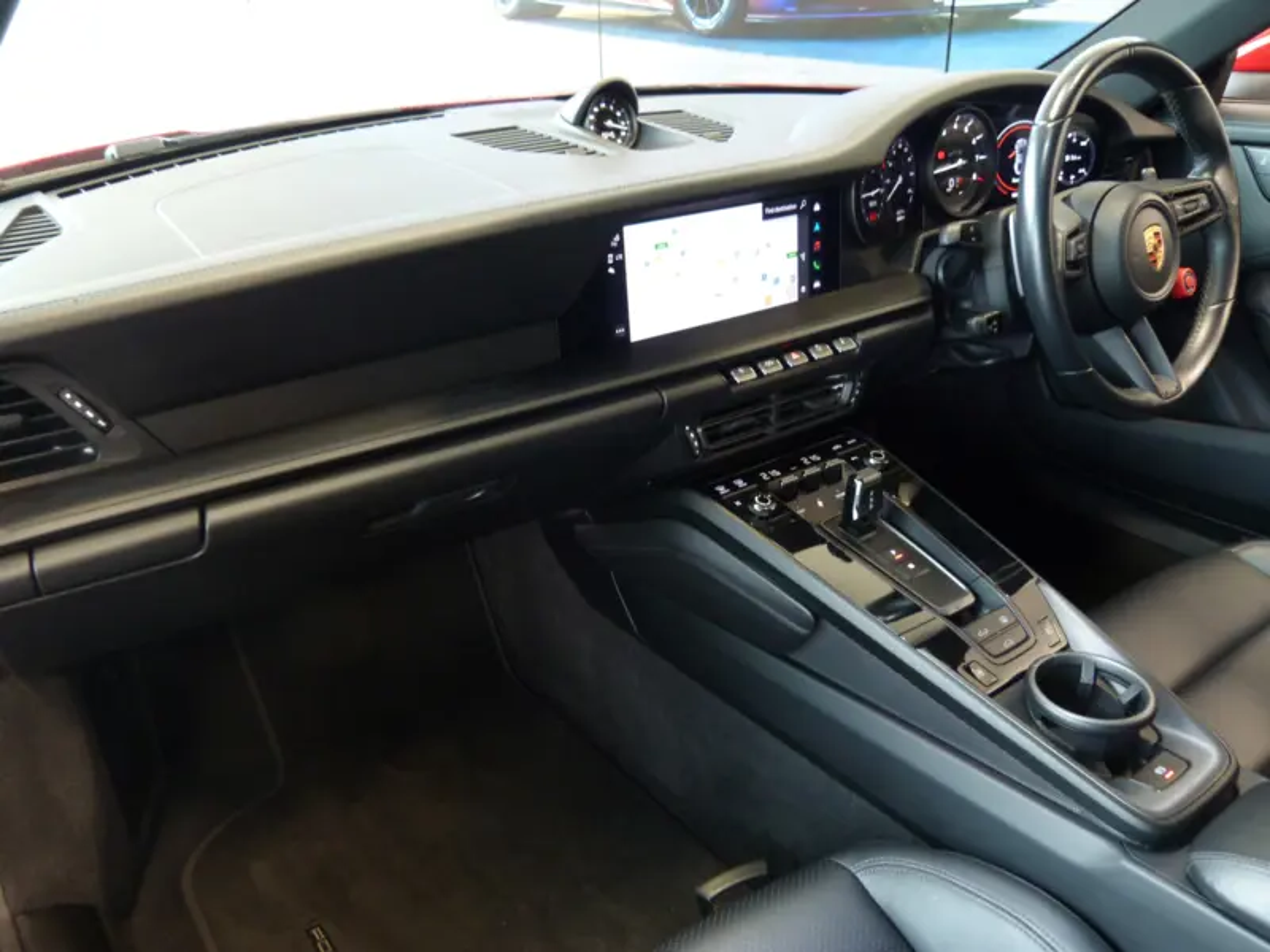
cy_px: 476
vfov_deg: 49.7
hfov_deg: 63.4
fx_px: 1027
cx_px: 635
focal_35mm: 28
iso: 200
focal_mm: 5
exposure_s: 1/4
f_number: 2.9
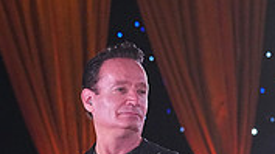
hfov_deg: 4.8
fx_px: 3255
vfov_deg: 2.7
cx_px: -10
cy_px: 362
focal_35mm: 447
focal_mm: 130
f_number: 6.3
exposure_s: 1/400
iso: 8000
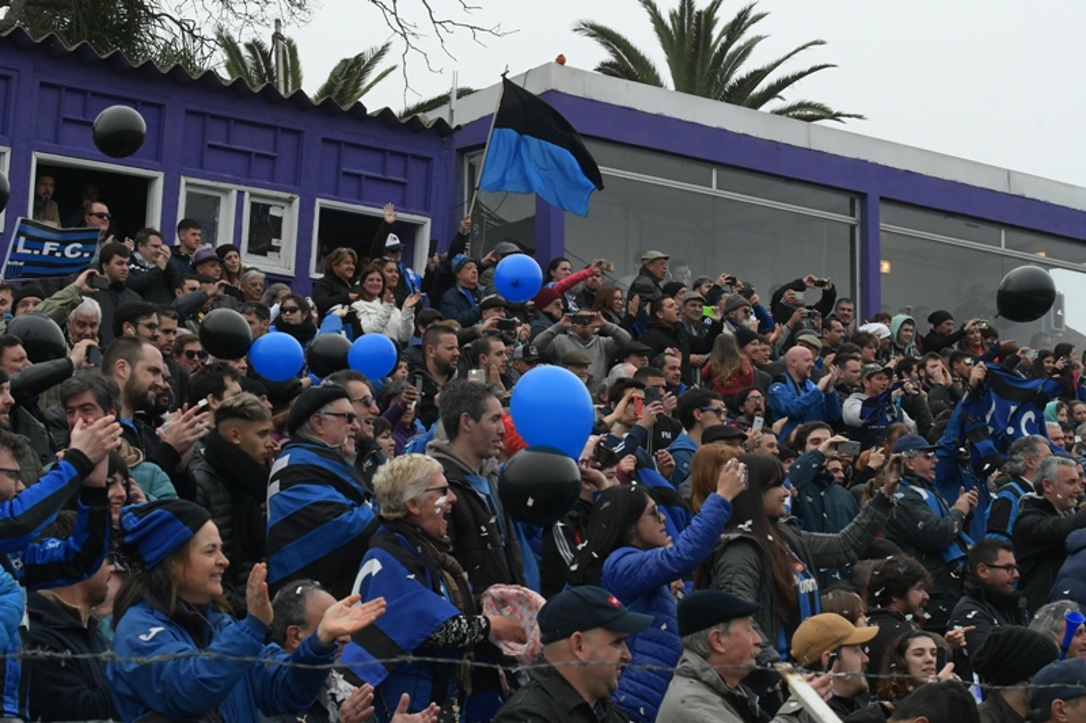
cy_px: 362
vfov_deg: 13.0
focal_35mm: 105
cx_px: 543
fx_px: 3167
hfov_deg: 19.5
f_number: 13
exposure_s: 1/1000
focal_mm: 70
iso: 2000
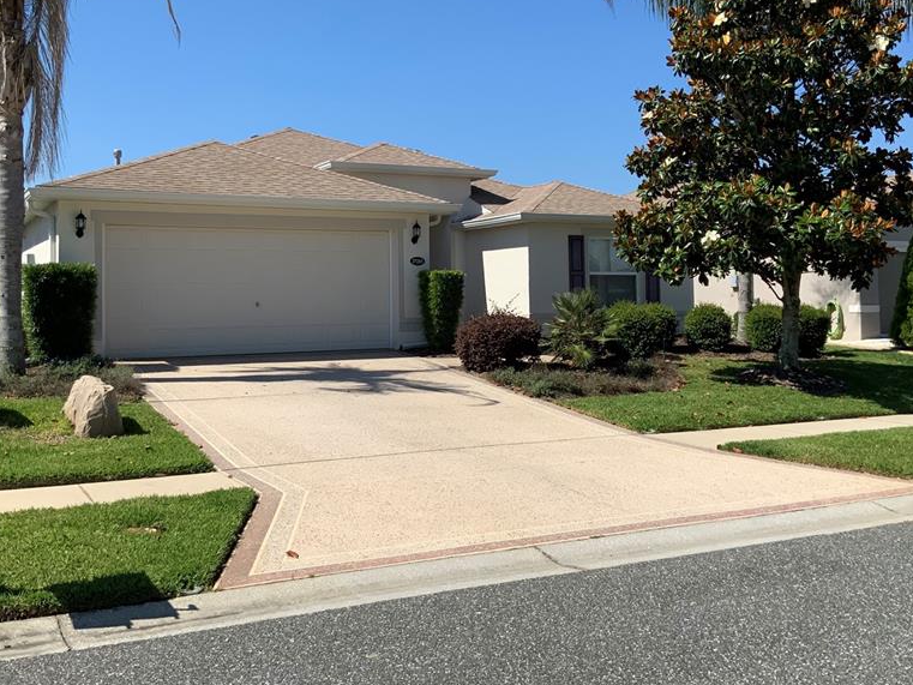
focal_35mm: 39
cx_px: 475
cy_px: 271
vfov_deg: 36.7
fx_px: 1029
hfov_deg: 47.8
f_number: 1.8
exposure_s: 1/2667
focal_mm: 3
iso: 16
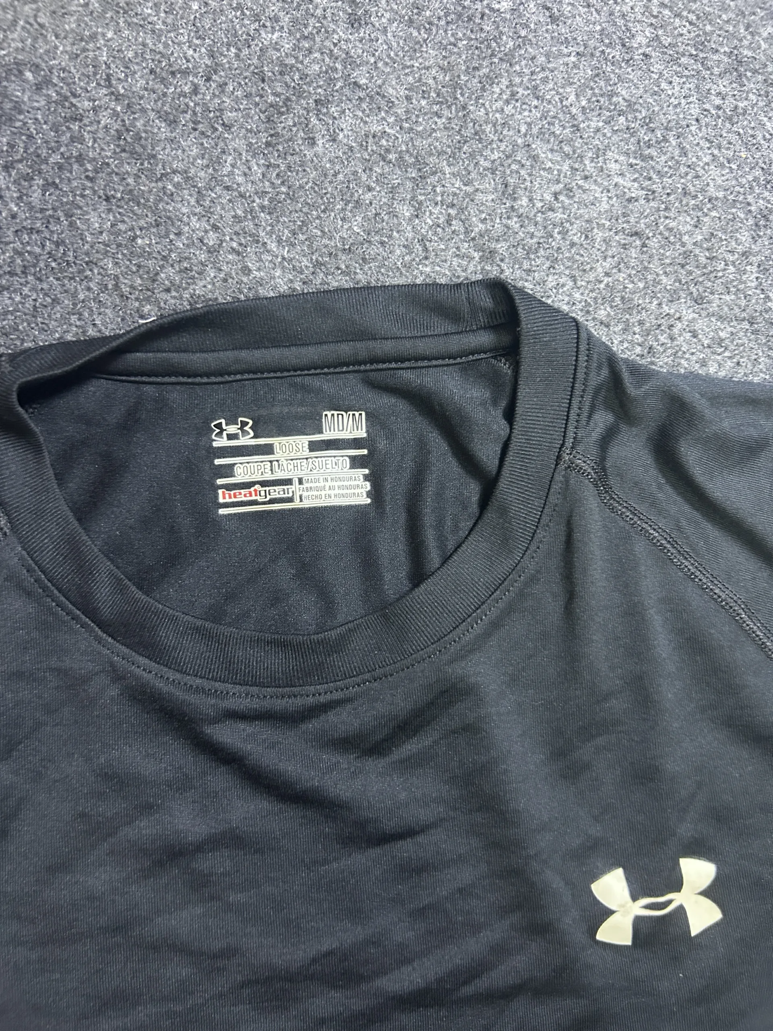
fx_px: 774
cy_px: 516
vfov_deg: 67.3
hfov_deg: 53.1
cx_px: 386
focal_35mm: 26
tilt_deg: -57.6
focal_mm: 5.7
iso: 500
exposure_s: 1/33
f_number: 1.5
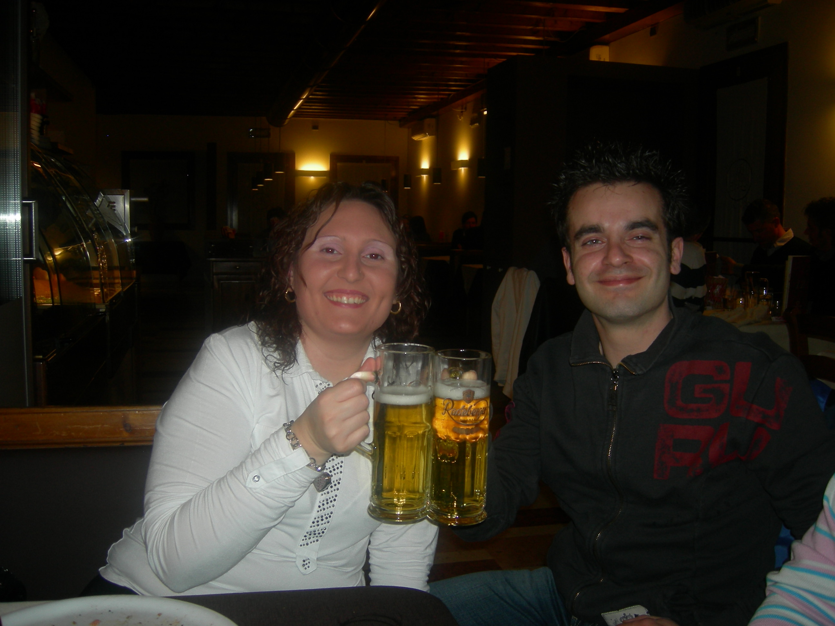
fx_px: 868
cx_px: 418
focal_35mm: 36
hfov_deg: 51.4
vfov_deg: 39.7
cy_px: 313
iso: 64
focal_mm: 7.5
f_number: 2.7
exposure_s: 1/60.1
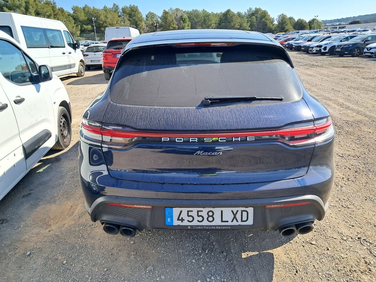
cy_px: 141
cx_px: 188
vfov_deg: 51.4
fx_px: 293
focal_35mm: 27
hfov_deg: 65.3
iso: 50
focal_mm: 4
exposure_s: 1/399
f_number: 1.8
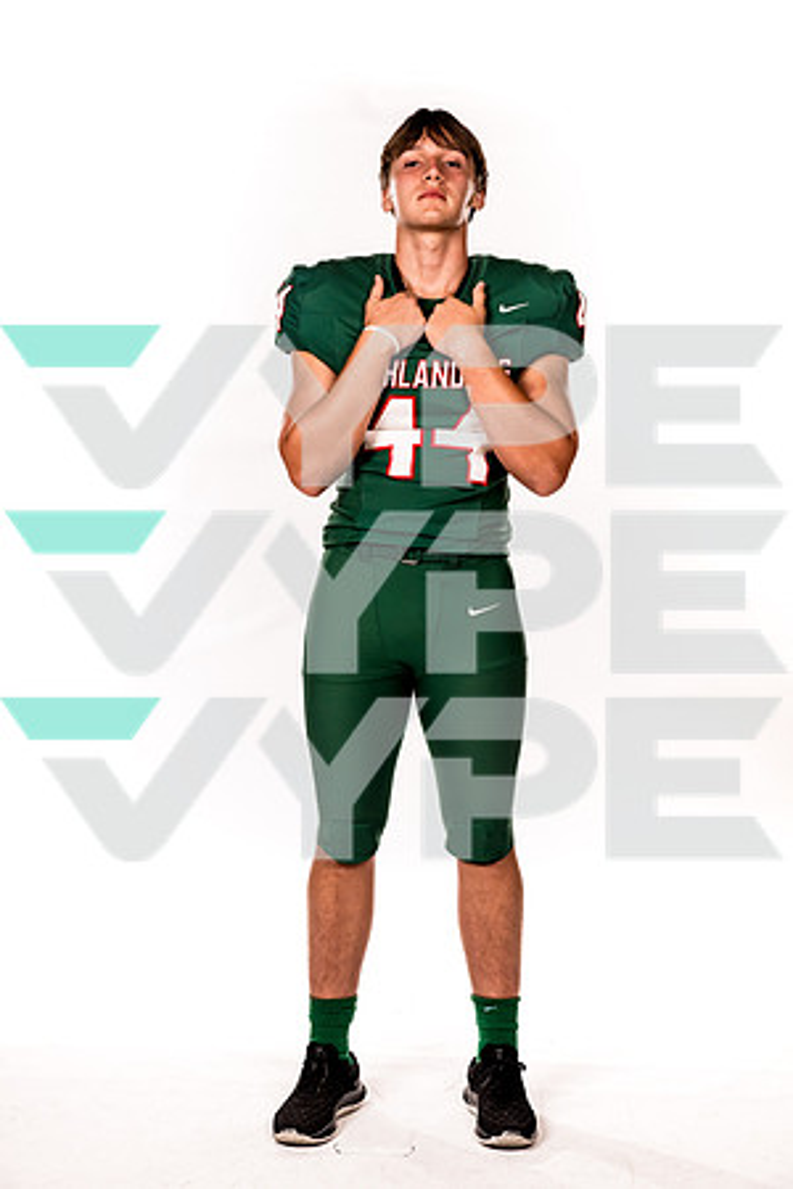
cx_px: 396
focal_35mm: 52
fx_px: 1718
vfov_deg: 38.2
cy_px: 594
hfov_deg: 26.0
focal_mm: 52
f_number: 8
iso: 800
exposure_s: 1/400
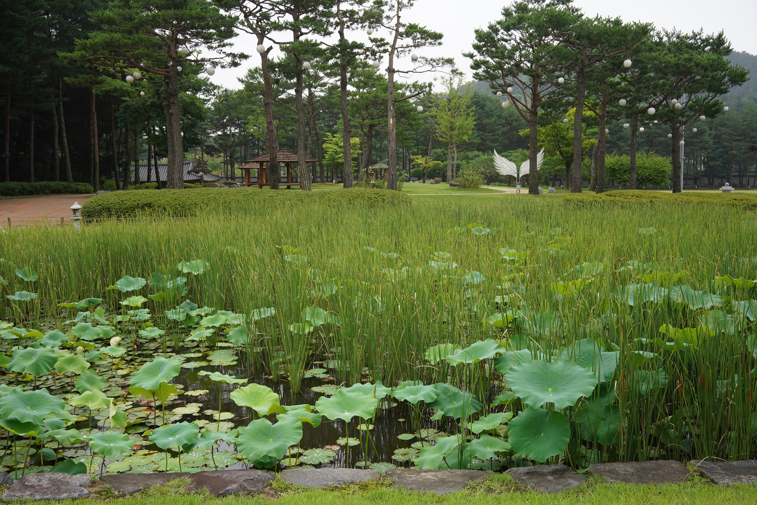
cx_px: 378
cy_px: 252
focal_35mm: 35
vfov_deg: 37.9
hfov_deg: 54.4
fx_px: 736
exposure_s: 1/80
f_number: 9
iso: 200
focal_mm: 35
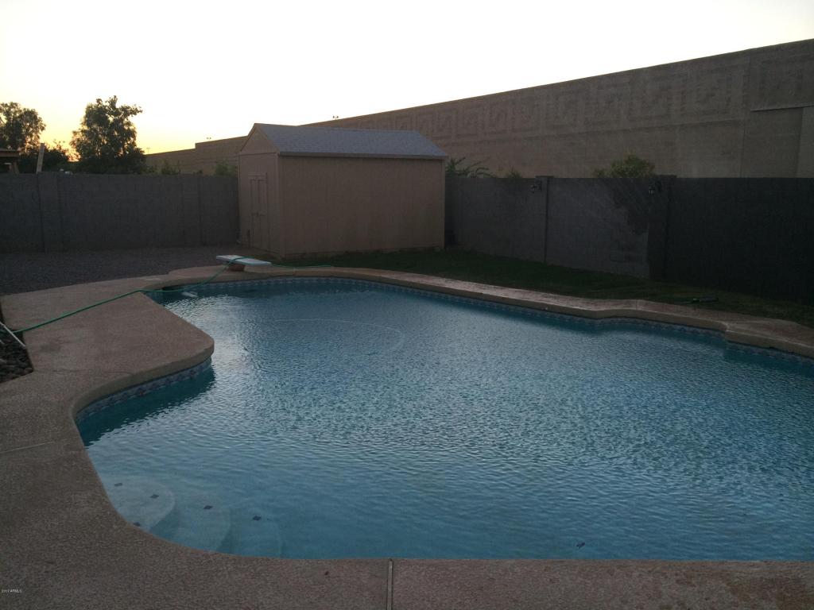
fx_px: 705
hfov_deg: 60.0
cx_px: 407
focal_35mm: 30
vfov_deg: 46.8
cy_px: 305
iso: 64
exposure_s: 1/120
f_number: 2.2
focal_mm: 4.12
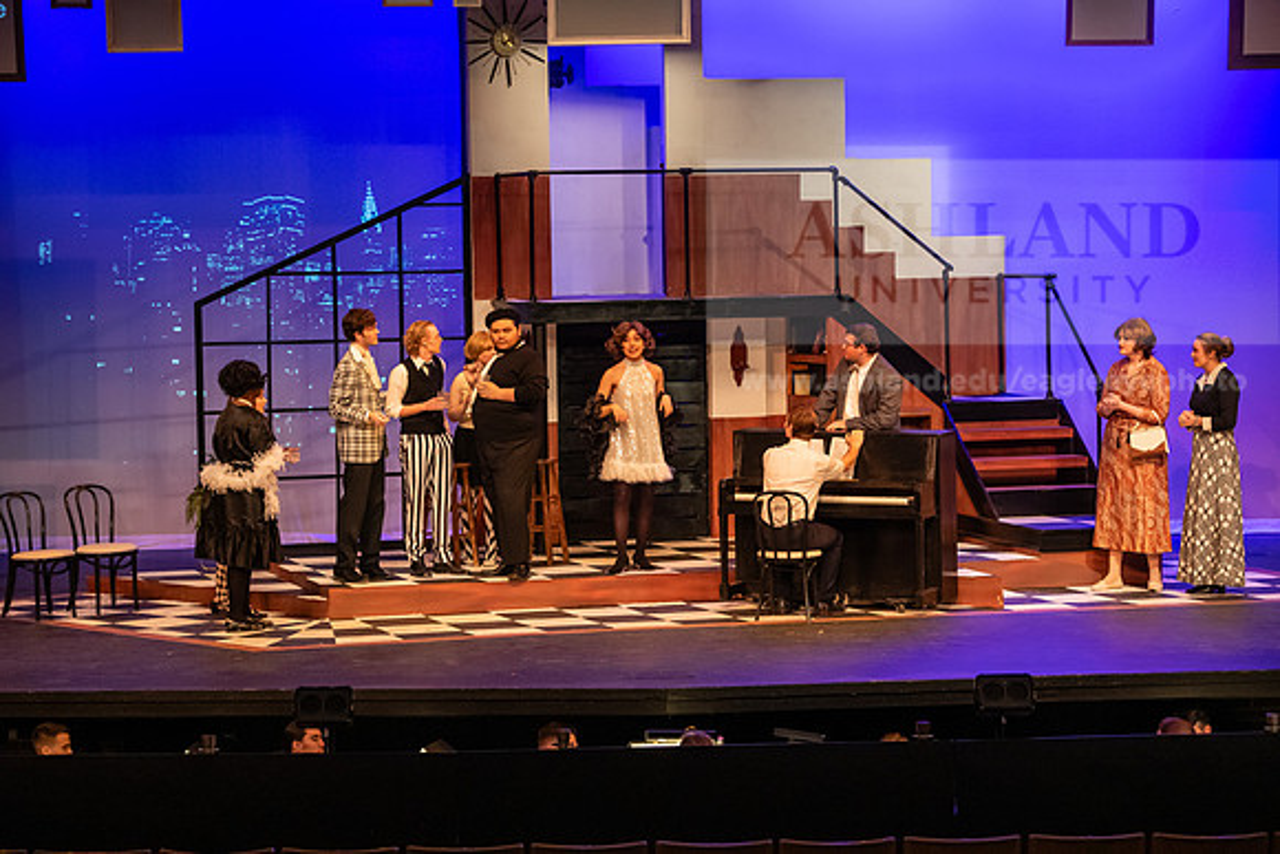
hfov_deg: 20.4
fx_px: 3556
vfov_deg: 13.7
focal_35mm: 100
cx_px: 640
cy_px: 427
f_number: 3.5
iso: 3200
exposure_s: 1/200
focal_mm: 100
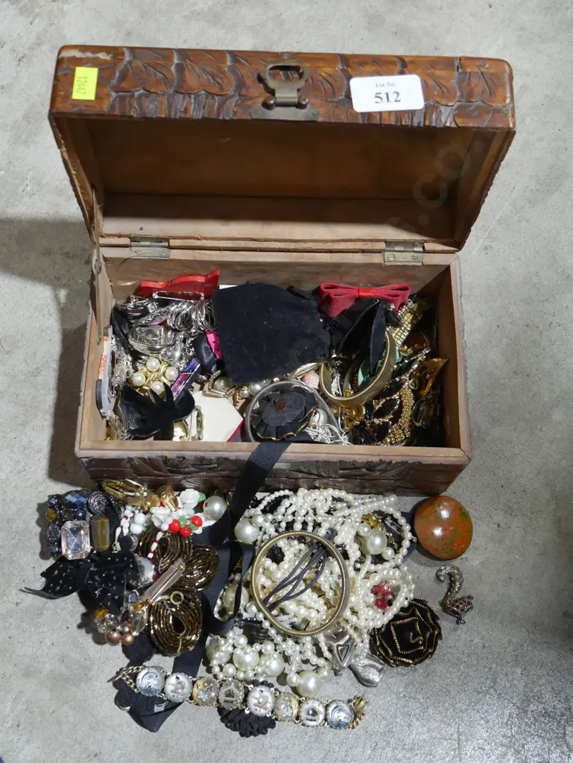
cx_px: 286
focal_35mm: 42
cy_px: 382
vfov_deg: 44.8
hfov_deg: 34.4
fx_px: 926
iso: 640
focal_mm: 21
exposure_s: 1/60
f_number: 4.6
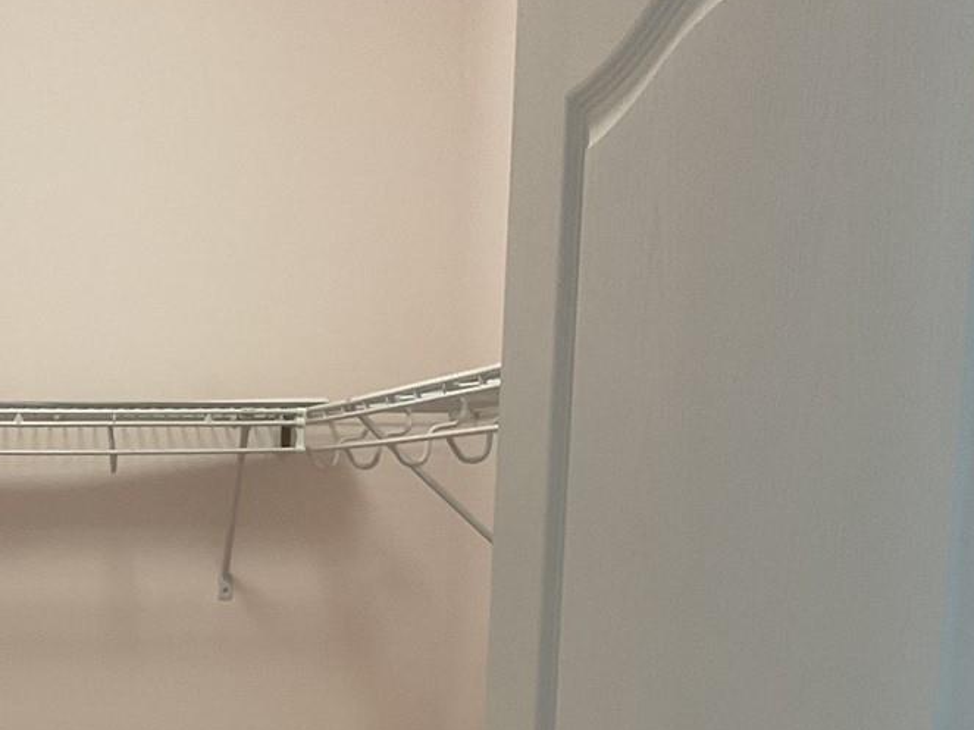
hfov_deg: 26.8
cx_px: 94
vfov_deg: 20.0
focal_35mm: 70
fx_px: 1969
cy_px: 818
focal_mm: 3
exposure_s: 1/60
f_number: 1.8
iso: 64
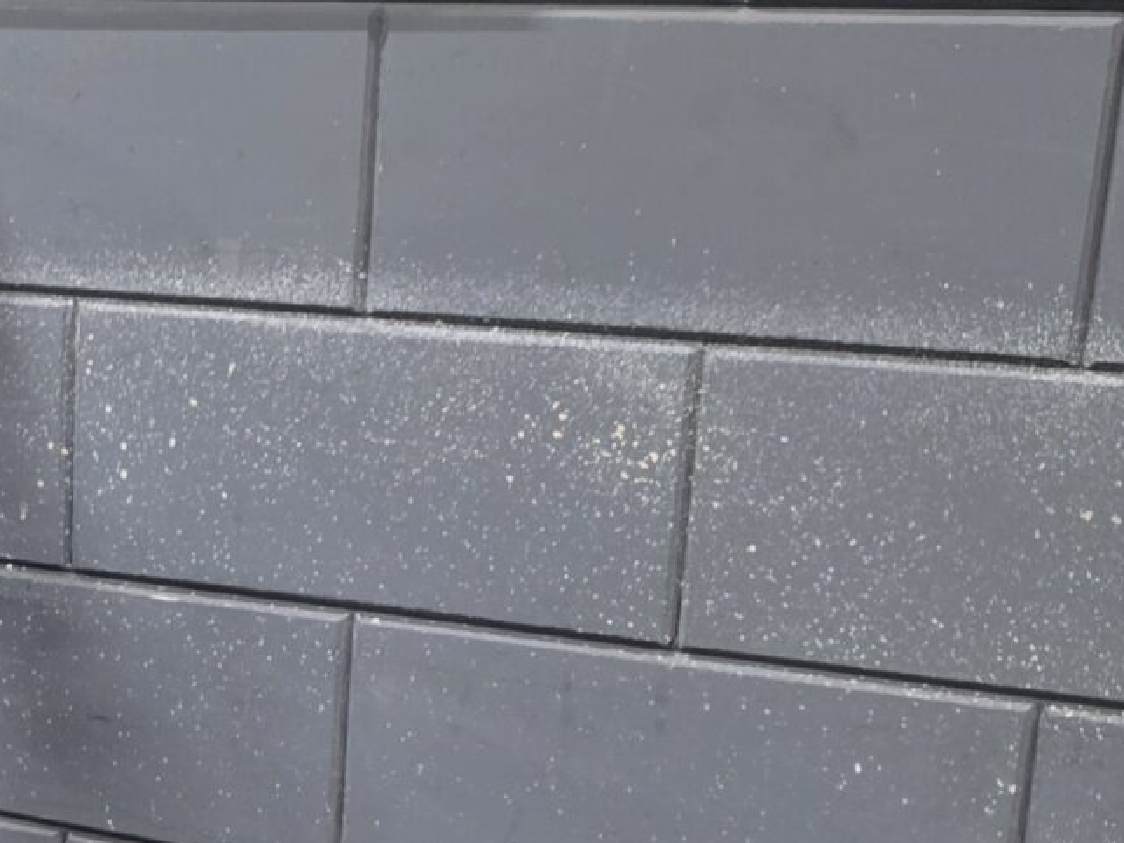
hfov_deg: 21.5
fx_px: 2760
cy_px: 833
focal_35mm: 85
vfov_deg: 17.0
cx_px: -197
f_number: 1.7
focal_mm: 6.25
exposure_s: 1/100
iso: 1600
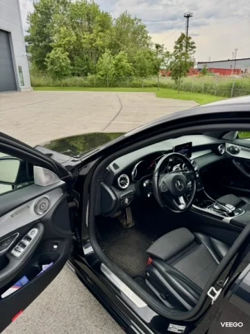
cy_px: 167
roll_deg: +0.2
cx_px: 125
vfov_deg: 71.6
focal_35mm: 24
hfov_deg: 56.8
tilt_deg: -20.5
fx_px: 231
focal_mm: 6.76
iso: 80
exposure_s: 1/888
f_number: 1.78
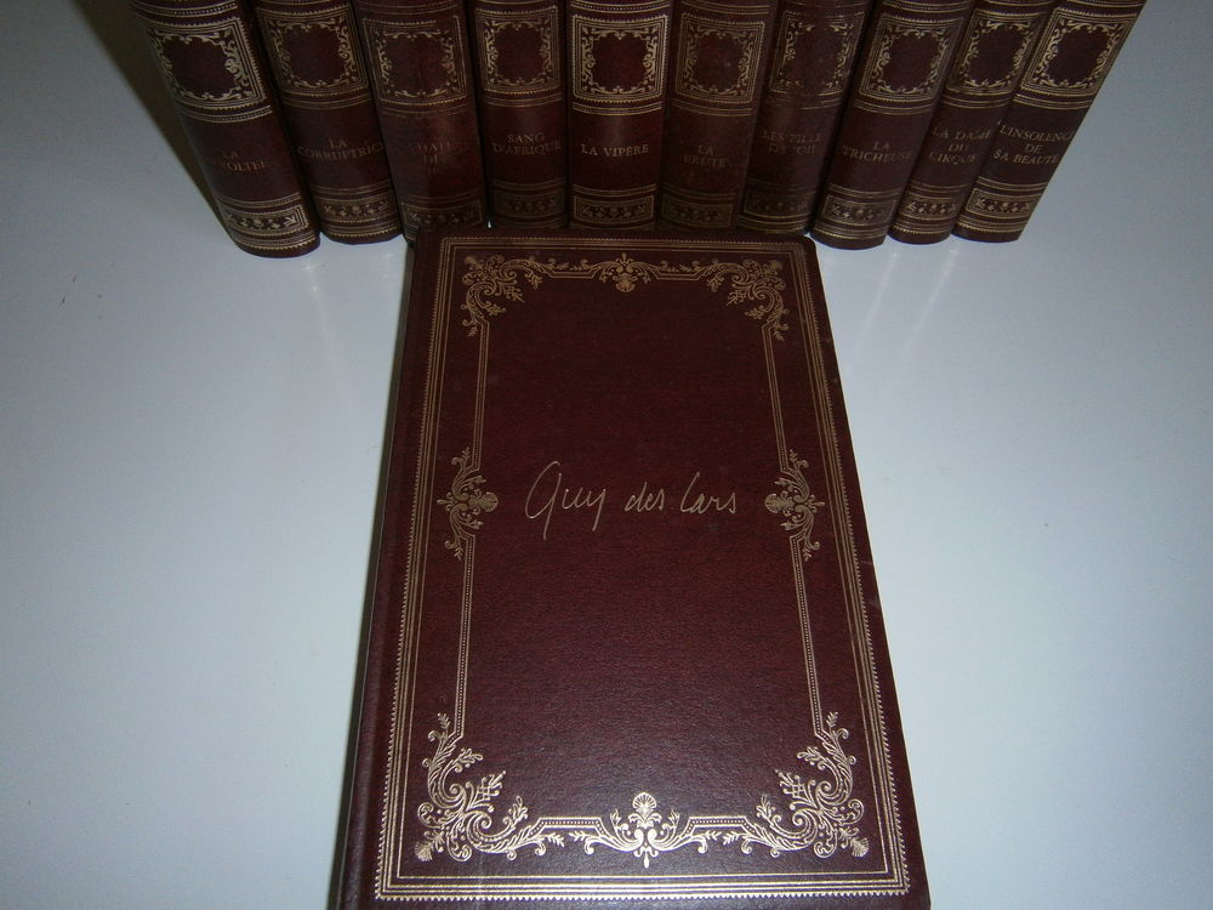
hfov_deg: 67.3
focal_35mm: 26
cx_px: 606
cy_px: 455
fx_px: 911
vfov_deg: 53.1
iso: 125
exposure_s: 1/30
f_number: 2.8
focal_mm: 4.7
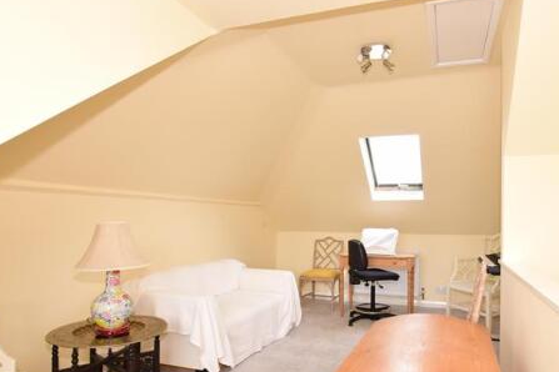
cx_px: 340
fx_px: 342
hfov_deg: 77.5
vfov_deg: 56.9
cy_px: 218
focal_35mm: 22
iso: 400
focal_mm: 10
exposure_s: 1/125
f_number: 5.6
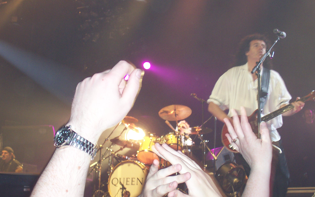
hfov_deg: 27.1
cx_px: 158
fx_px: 653
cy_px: 117
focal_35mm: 76
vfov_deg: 17.2
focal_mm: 10.8
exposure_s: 1/90
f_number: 4
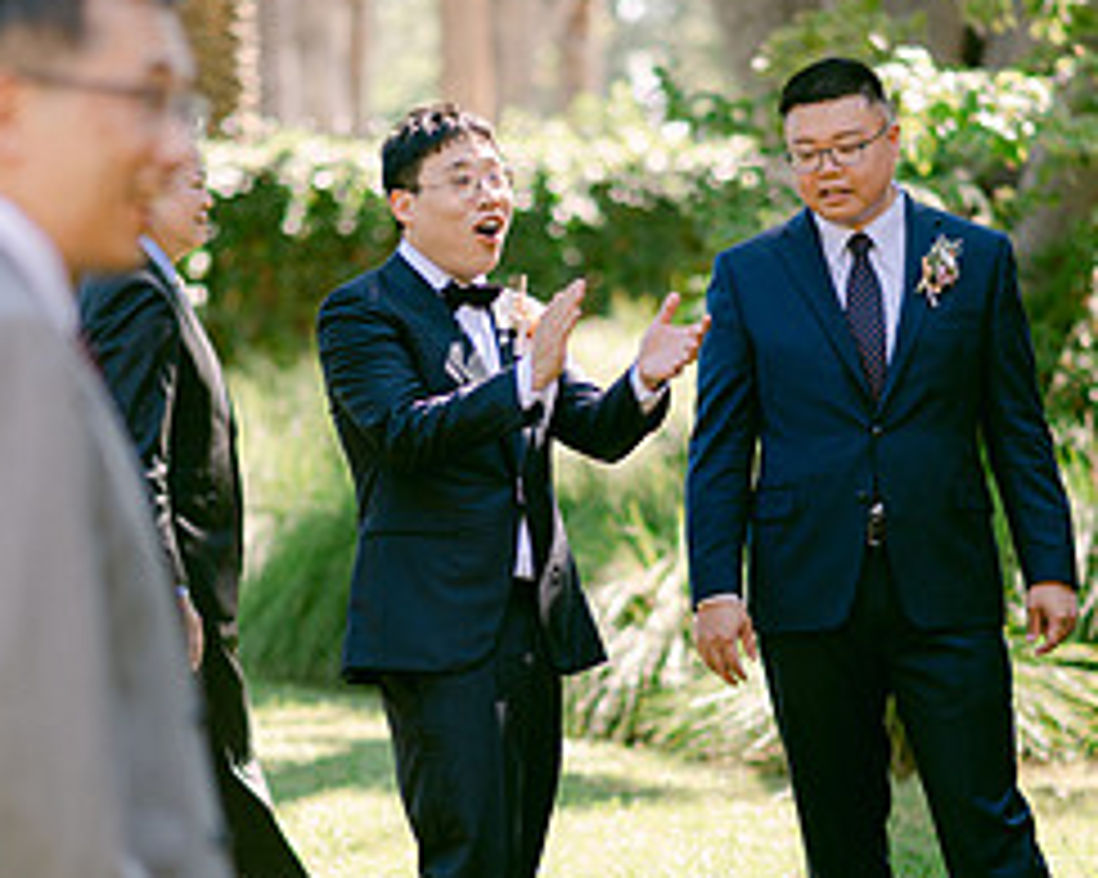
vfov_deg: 10.5
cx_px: 486
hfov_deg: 13.1
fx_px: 4775
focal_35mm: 147
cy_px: 513
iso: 80
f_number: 1.8
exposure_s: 1/800
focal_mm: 85
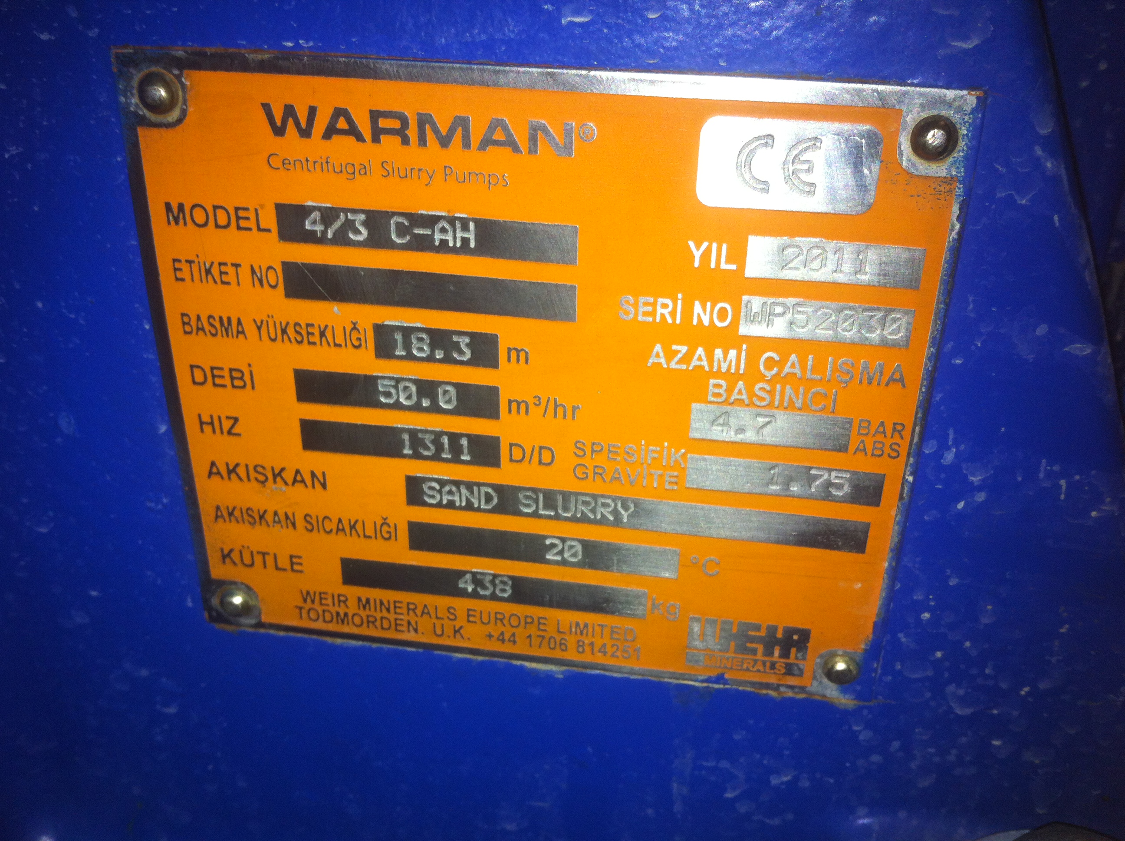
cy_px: 420
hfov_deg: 52.7
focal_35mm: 35
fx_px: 1136
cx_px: 562
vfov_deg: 40.6
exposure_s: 1/66
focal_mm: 3.85
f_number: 2.8
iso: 80
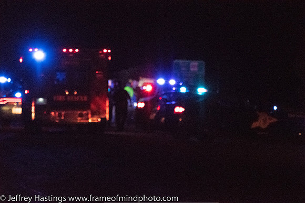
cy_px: 102
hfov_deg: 7.8
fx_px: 2224
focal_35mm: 262
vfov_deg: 5.2
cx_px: 152
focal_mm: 175
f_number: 5.3
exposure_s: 1/3200
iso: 16000
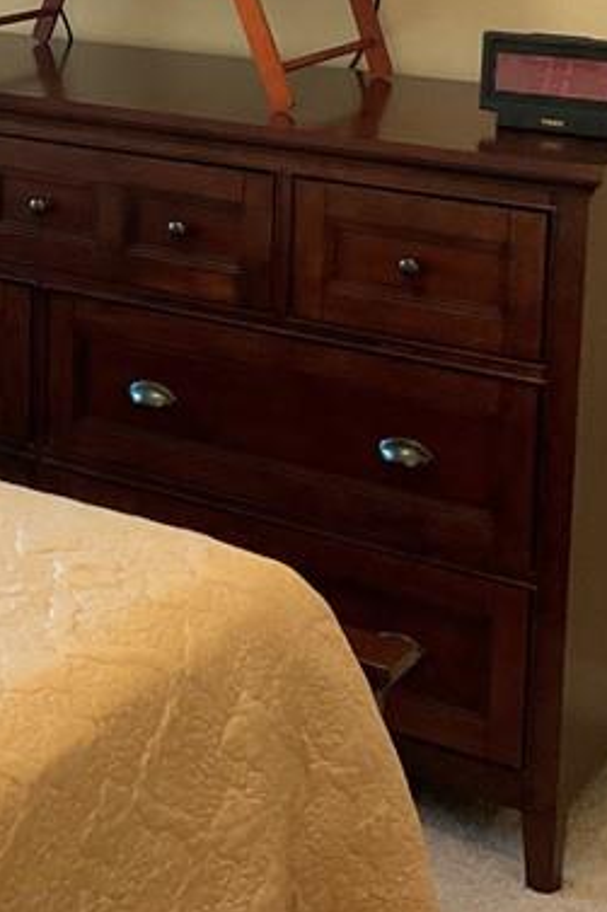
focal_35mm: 82
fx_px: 2076
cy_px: 87
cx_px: -102
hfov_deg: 16.0
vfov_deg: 24.1
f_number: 1.8
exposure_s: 1/60
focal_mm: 3
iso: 160
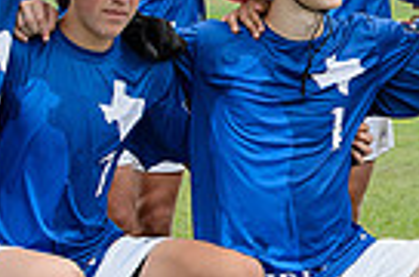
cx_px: 494
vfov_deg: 4.5
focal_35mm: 305
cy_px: 29
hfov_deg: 6.7
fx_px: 3542
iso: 640
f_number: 5.6
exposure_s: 1/800
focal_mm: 70
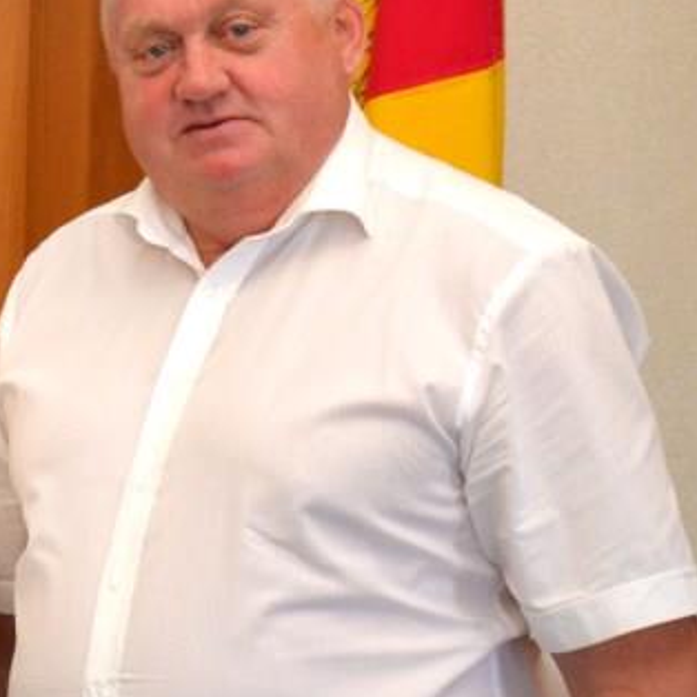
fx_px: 3782
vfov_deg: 10.5
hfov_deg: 10.1
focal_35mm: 166
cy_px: 411
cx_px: -435
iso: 1400
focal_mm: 40
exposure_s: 1/60
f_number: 4.5
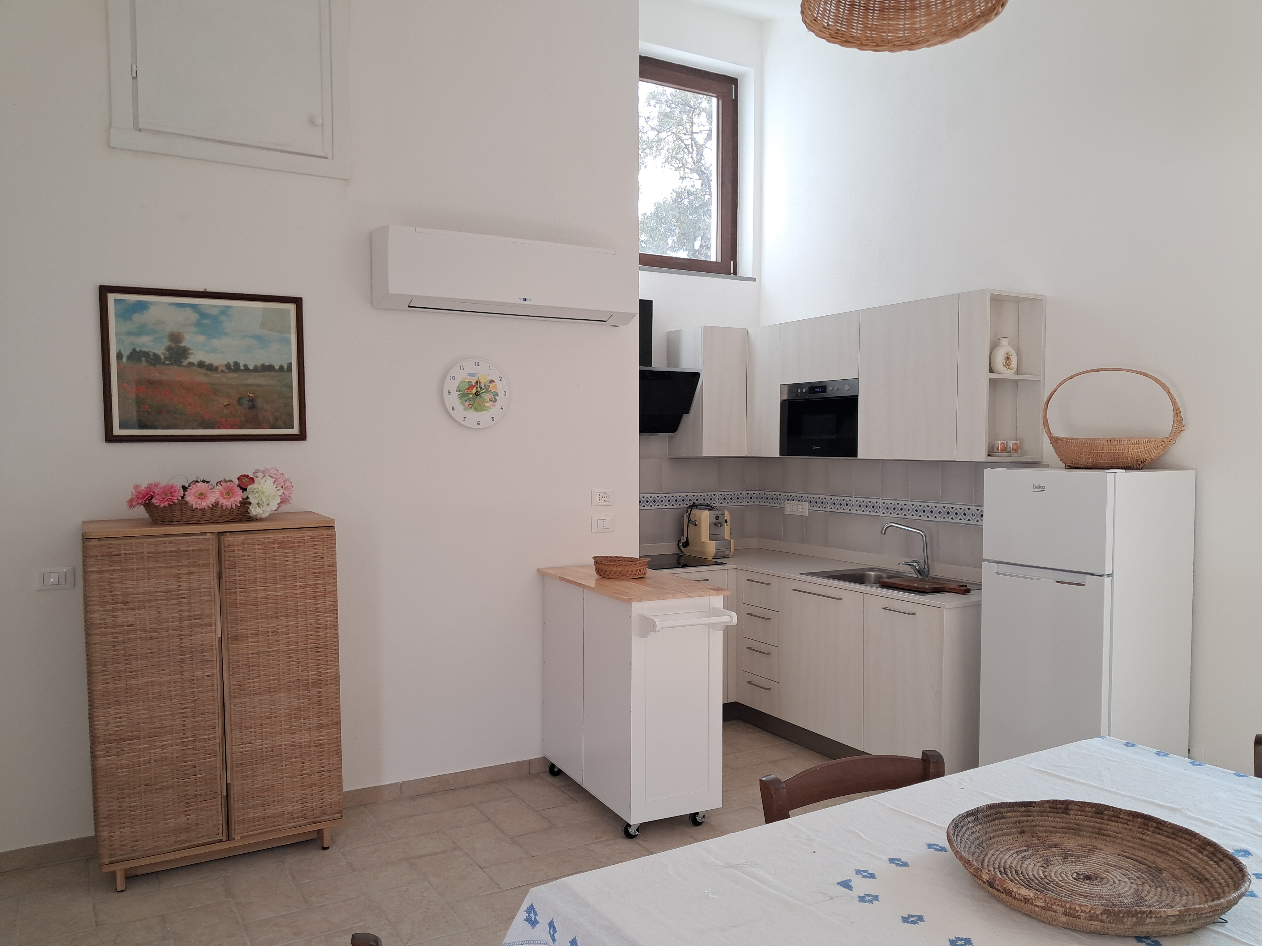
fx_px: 984
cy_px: 473
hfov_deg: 65.3
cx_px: 631
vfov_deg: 51.4
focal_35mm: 27
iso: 50
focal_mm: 4
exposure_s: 1/50
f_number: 1.8
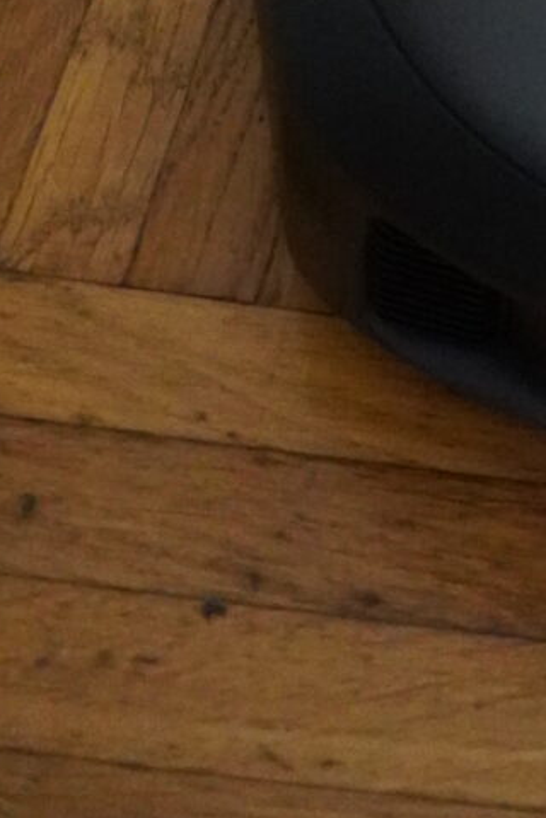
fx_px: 2184
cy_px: -690
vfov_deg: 17.1
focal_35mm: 96
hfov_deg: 13.0
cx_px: 956
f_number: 3.5
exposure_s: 1/80
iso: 6400
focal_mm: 16
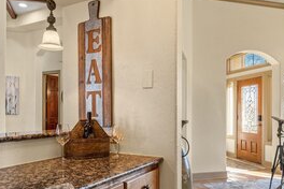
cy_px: 110
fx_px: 268
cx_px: 144
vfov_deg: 38.8
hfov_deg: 55.8
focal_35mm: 34
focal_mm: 14
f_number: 7.1
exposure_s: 1/8
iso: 100
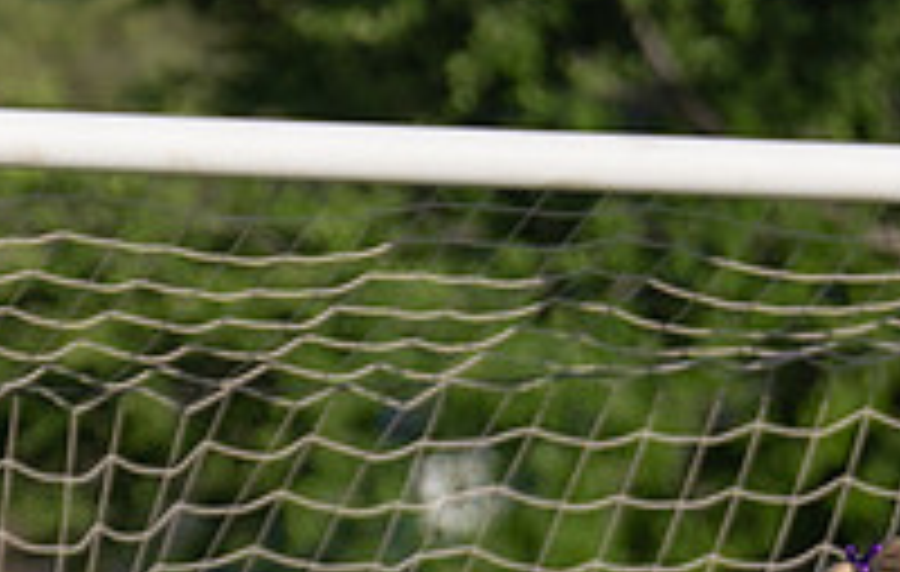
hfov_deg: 1.5
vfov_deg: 1.0
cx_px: 178
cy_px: 1187
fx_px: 34322
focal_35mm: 1393
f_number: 2.8
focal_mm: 200
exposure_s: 1/2000
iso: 100
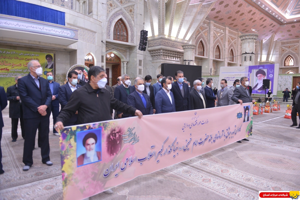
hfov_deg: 73.7
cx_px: 150
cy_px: 100
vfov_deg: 53.1
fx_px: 200
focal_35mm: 24
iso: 1000
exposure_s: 1/50
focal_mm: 24
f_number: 3.2
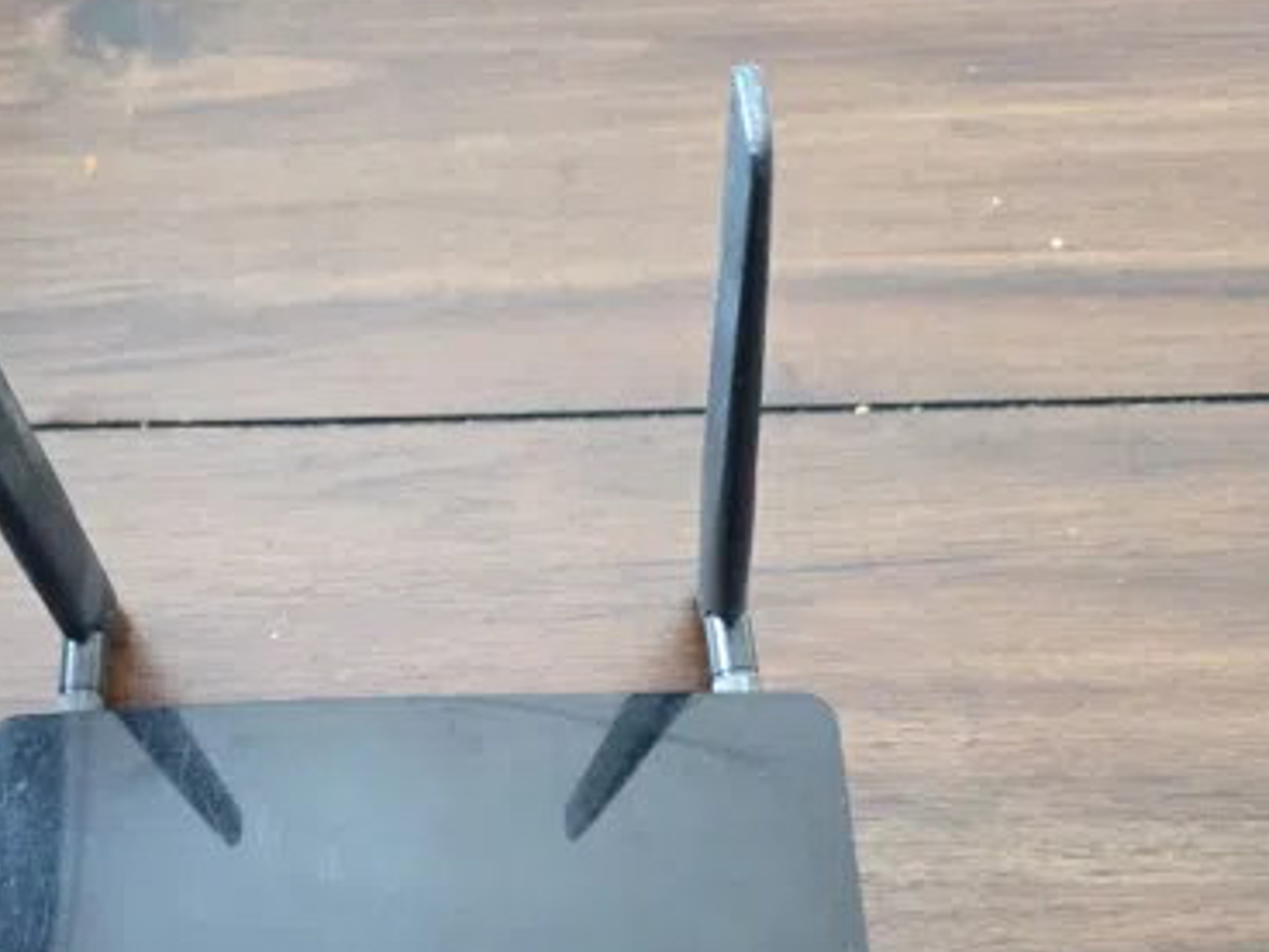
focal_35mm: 40
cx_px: 428
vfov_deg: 34.9
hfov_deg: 46.1
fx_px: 1466
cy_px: 748
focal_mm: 6.3
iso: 800
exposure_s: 1/100
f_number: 1.7
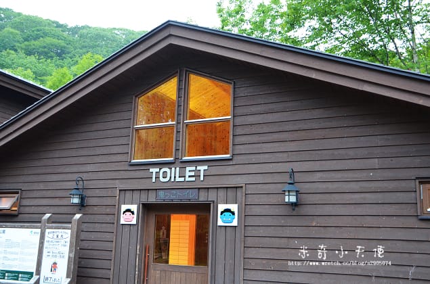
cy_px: 142
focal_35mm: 38
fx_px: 447
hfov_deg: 51.4
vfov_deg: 35.3
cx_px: 215
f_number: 5
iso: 1600
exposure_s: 1/25
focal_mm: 25
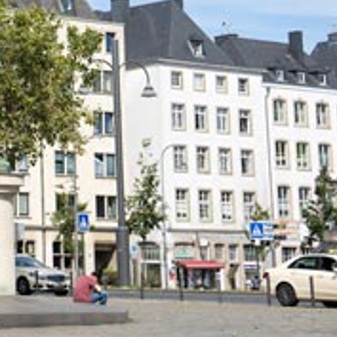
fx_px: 1432
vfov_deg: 13.3
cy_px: 10
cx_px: -202
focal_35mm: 130
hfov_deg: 12.6
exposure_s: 1/2500
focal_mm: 45
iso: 320
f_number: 3.5
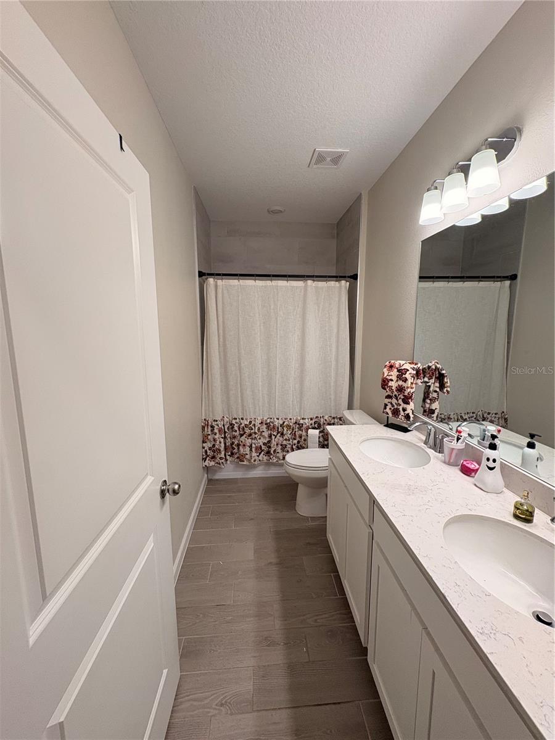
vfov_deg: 102.1
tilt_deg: -7.9
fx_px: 299
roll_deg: -0.2
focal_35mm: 14
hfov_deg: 85.7
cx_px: 278
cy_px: 370
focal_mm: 2.22
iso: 125
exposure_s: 1/120
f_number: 2.2
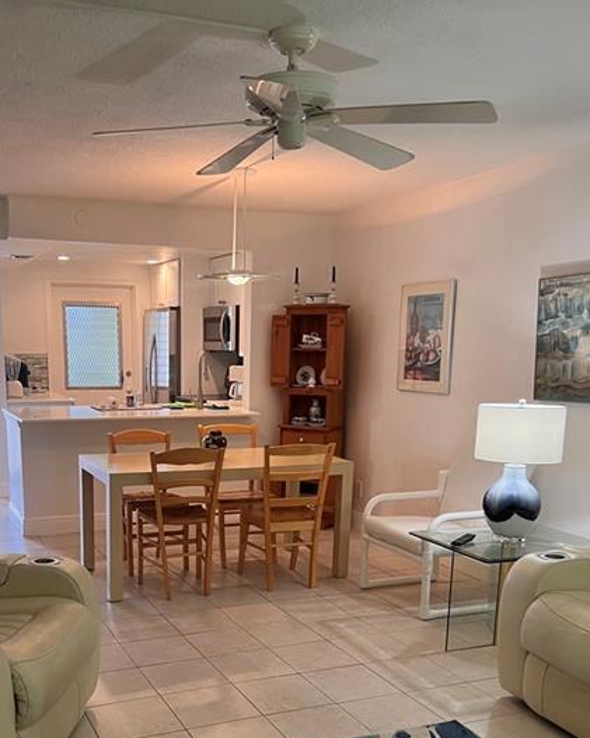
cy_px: 510
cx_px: 213
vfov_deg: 48.0
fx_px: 808
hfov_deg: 39.8
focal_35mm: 37
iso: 80
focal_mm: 5.7
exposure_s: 1/60
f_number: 1.5
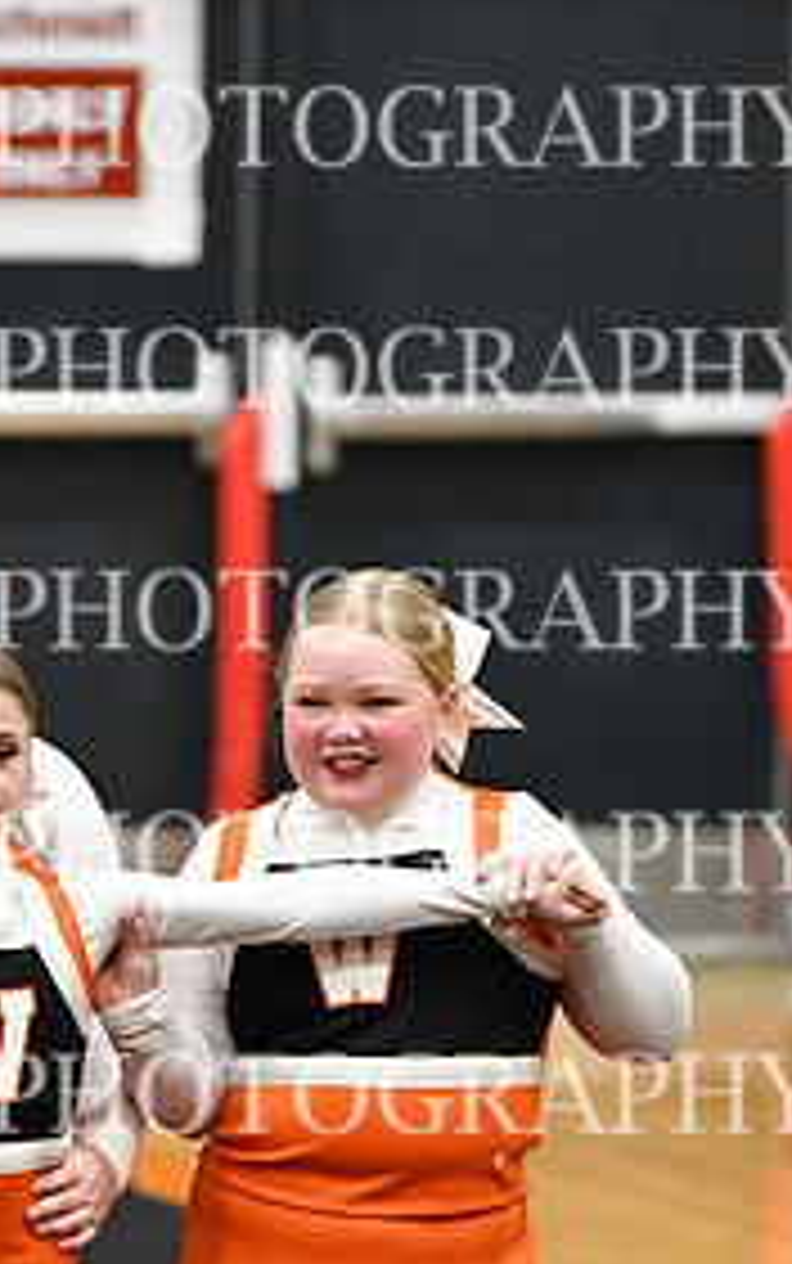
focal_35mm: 456
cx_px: -43
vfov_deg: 4.6
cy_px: 1215
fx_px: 15724
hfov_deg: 2.9
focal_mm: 145
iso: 5000
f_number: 2.8
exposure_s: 1/800
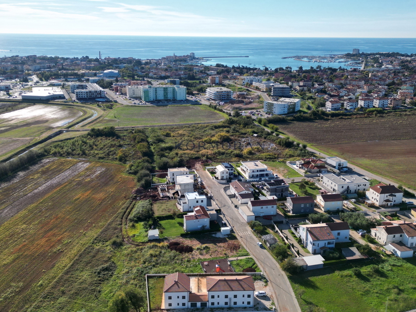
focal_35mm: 34
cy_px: 146
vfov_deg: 41.8
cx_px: 220
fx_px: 409
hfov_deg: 53.9
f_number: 1.7
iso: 120
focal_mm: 6.72
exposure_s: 1/4000
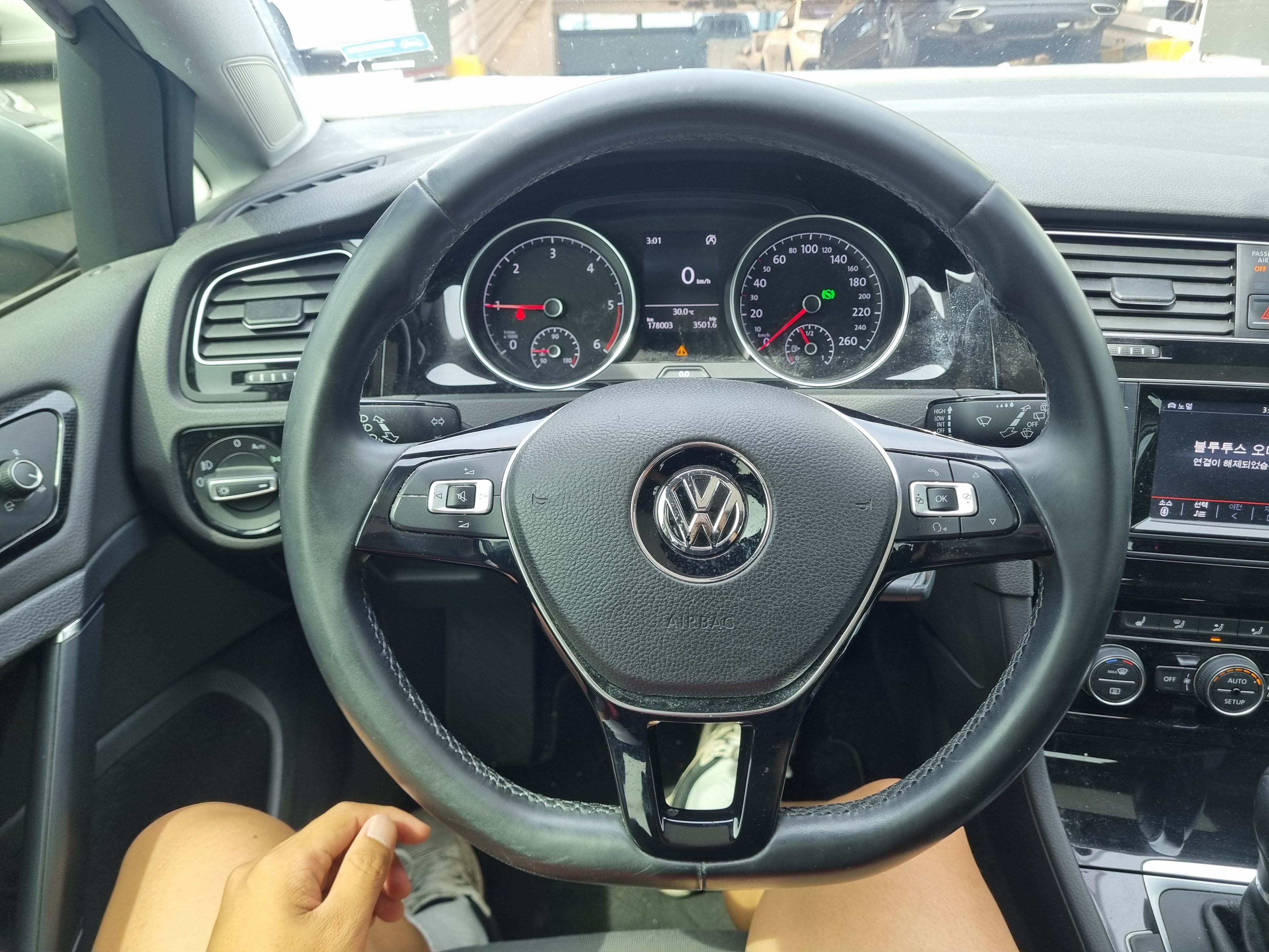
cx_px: 634
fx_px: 953
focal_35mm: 26
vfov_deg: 53.1
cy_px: 476
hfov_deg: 67.3
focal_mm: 5.4
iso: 64
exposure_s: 1/120
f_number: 1.8
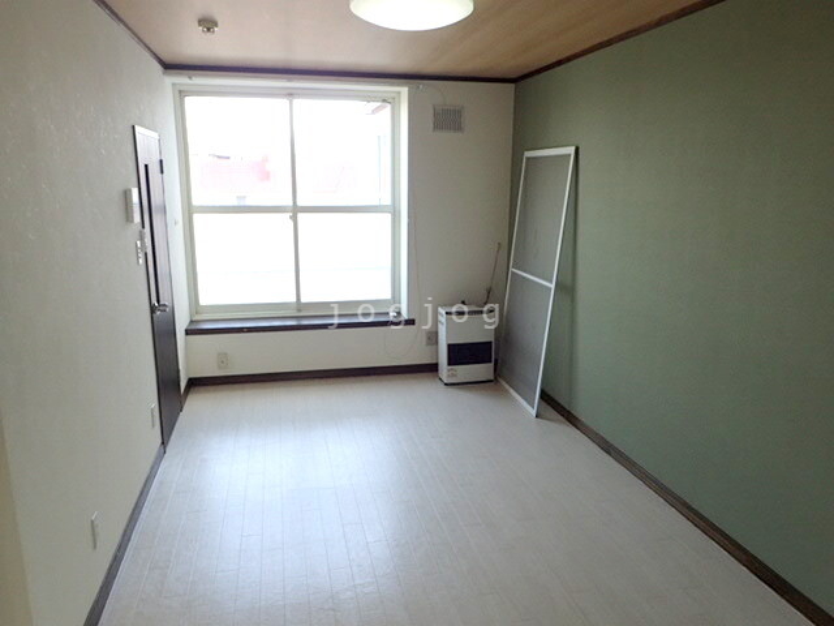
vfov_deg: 54.9
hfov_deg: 69.4
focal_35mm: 25
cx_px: 417
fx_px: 602
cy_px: 313
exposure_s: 1/60
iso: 100
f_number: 2.8
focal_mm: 4.5
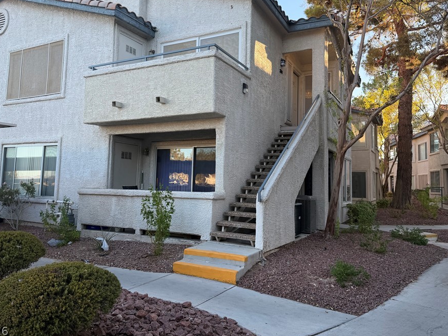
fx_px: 362
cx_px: 214
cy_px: 143
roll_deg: -1.8
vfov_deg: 49.6
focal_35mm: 28
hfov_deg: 63.4
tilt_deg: +5.7
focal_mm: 6.76
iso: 100
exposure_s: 1/563
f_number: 1.78
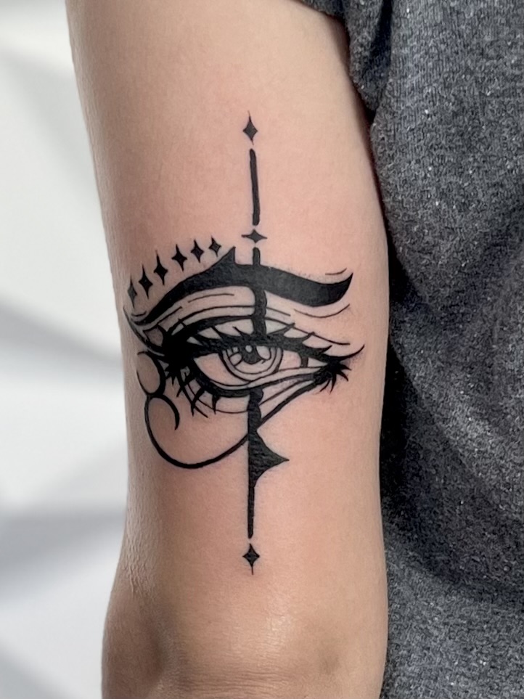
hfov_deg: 53.1
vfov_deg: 67.3
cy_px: 350
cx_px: 262
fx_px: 525
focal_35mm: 26
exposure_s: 1/120
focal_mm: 5.1
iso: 64
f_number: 1.6
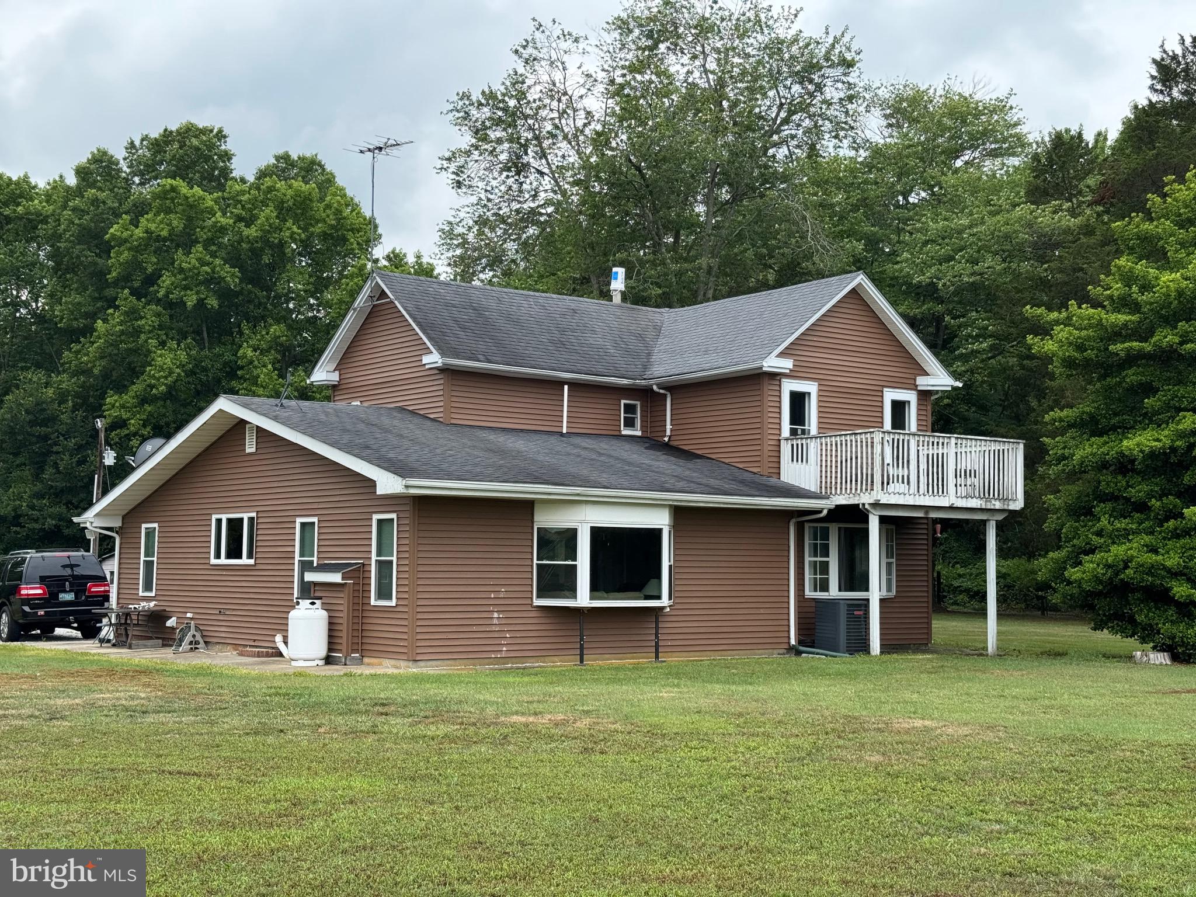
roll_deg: -0.5
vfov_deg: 30.3
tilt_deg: +4.7
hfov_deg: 39.7
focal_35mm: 48
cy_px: 448
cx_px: 598
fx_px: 1658
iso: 64
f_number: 1.78
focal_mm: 6.76
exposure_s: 1/2045
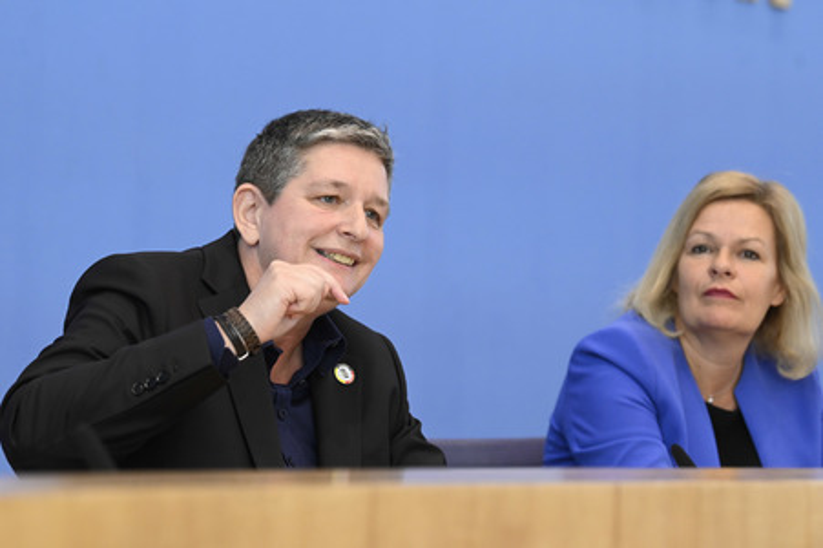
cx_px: 412
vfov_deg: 11.8
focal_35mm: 116
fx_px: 2650
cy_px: 274
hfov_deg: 17.7
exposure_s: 1/800
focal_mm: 116
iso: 3200
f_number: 5
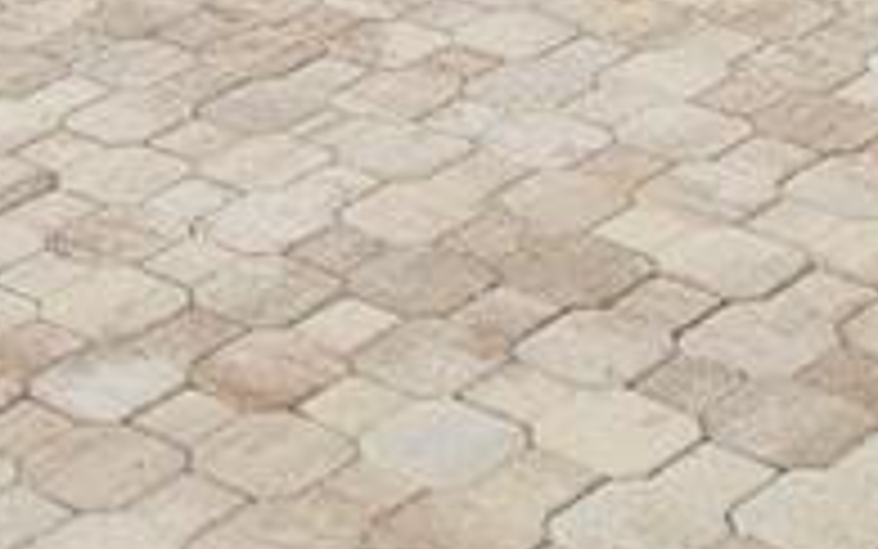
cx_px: 216
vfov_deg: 9.0
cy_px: -864
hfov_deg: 16.2
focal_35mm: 128
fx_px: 3064
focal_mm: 5.4
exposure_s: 1/3882
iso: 25
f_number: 1.8
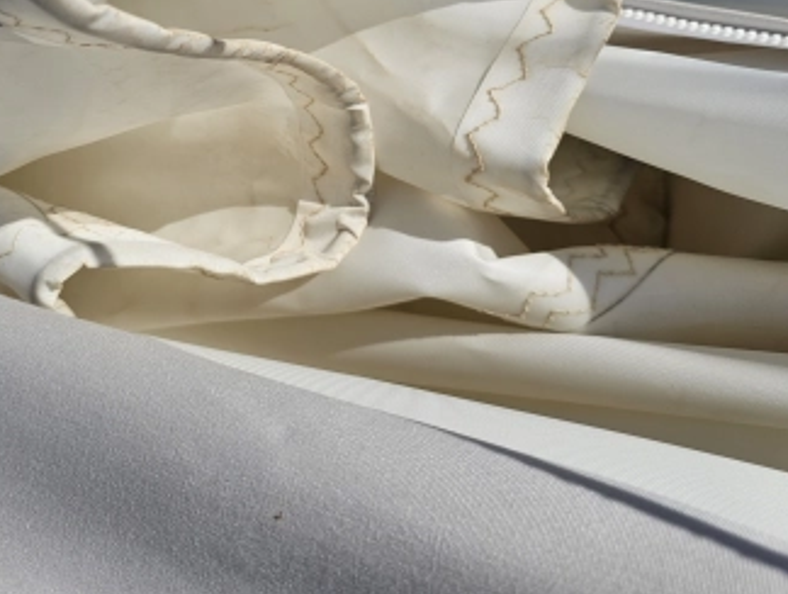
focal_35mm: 39
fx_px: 889
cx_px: 285
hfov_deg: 47.3
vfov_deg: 35.4
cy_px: 94
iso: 10
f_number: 1.7
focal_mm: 6.3
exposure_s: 1/1889
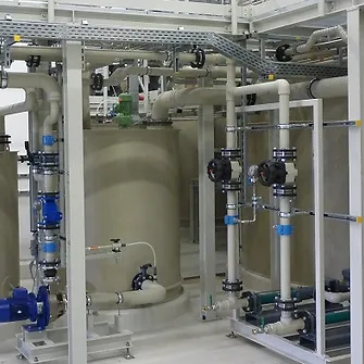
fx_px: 642
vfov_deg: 31.6
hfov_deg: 31.6
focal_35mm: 54
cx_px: 156
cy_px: 155
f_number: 3.5
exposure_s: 1/25
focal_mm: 5.3
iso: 400
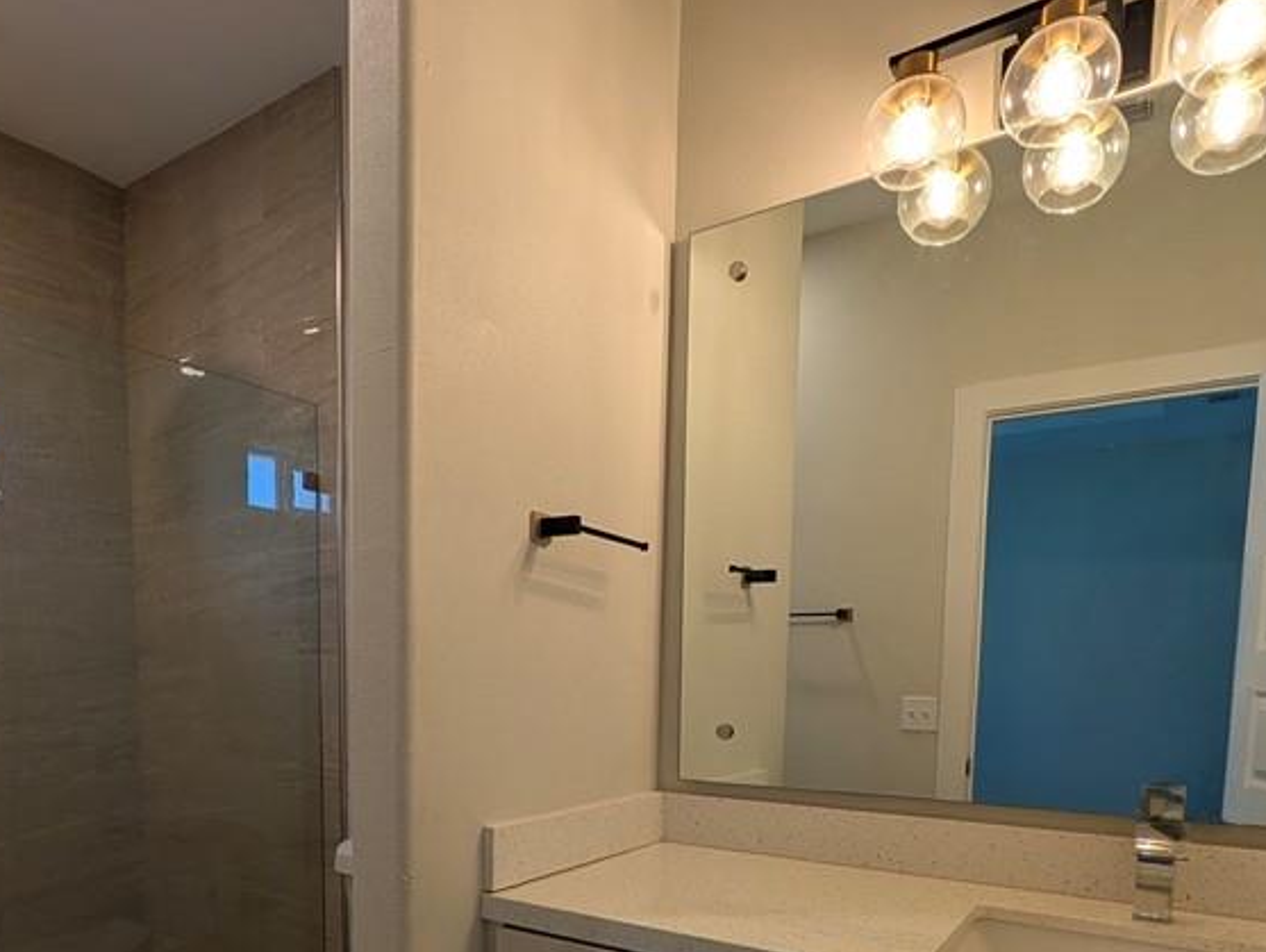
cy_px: 752
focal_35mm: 22
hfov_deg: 75.9
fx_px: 805
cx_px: 547
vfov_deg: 57.0
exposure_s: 1/120
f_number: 1.7
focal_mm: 2.02
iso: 70
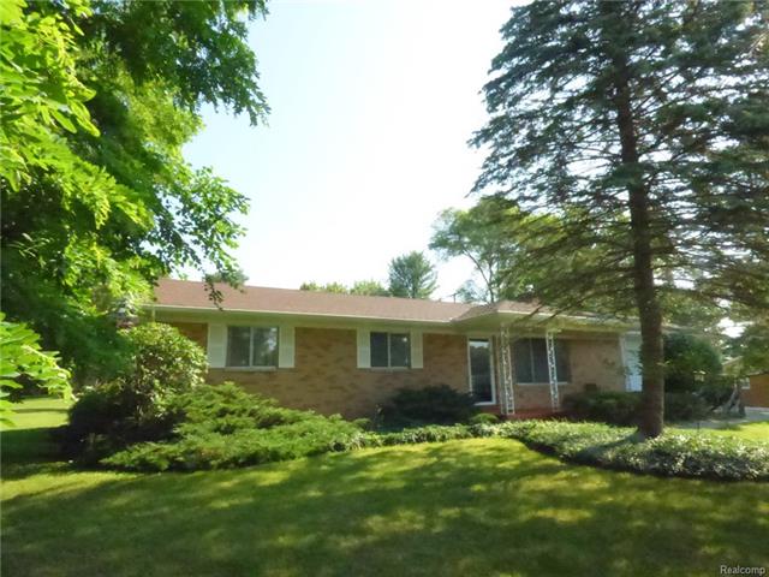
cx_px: 384
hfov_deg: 81.7
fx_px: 444
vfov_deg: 66.0
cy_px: 288
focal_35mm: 20
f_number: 8
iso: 3200
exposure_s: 1/2000
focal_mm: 3.58
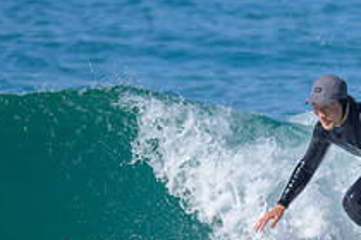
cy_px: 129
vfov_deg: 0.5
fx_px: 30372
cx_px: 427
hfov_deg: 0.7
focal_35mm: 3029
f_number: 6.3
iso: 400
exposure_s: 1/2000
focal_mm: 800
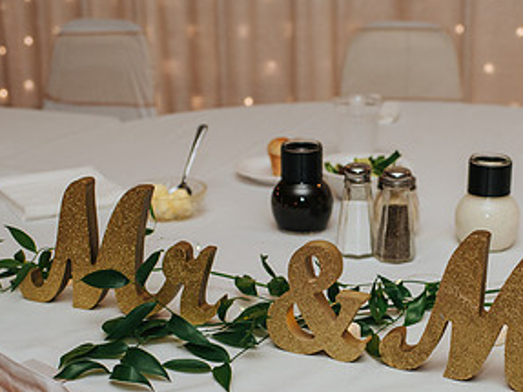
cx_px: 388
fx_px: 1027
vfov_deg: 21.4
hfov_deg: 28.2
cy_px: 304
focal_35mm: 68
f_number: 3.2
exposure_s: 1/200
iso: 800
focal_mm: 35
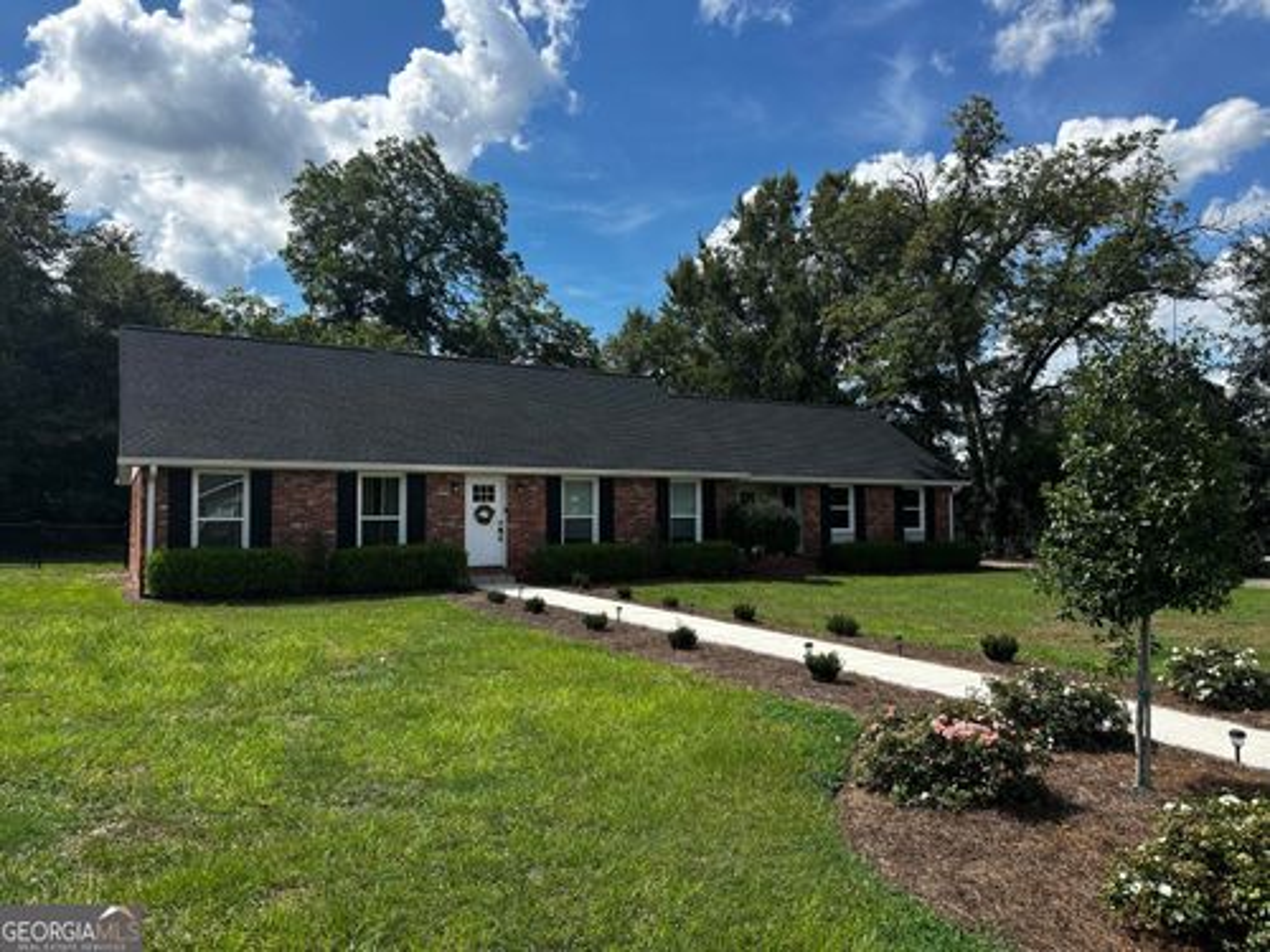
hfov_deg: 71.6
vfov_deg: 56.8
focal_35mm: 24
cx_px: 635
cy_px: 476
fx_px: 881
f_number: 1.78
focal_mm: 6.86
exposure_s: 1/3472
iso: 80
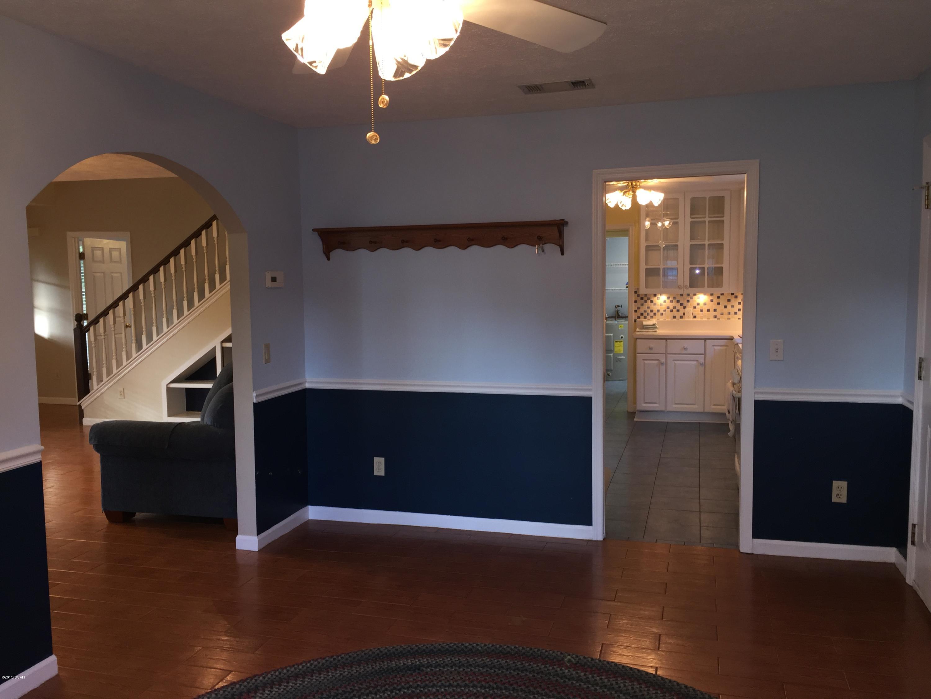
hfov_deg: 61.7
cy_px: 350
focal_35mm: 29
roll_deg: +0.7
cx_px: 466
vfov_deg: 48.2
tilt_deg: -5.0
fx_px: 780
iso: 40
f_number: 2.2
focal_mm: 4.15
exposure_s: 1/30
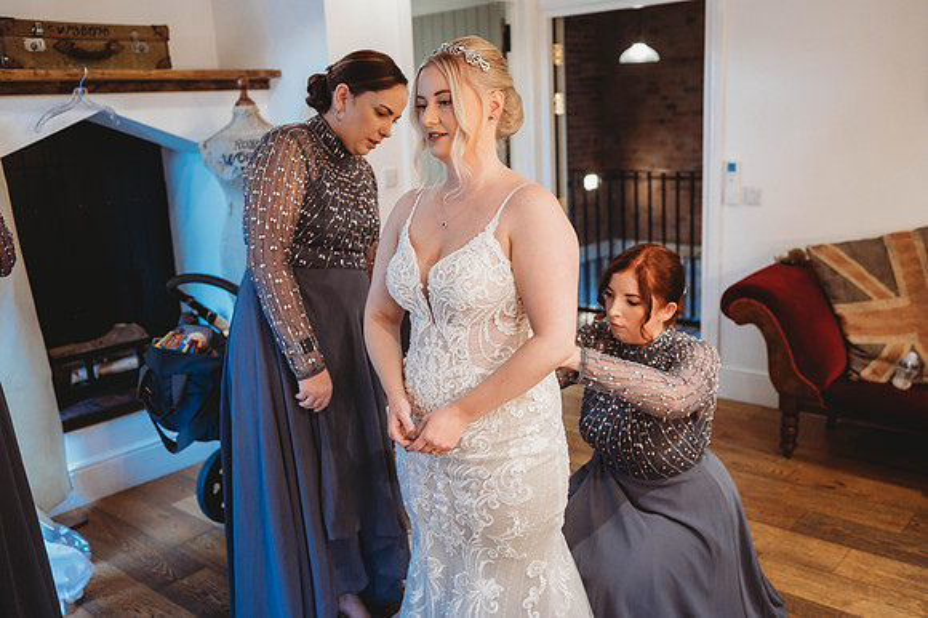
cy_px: 309
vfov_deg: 37.8
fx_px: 902
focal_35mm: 35
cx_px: 464
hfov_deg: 54.5
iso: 2500
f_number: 2.8
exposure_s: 1/160
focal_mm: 35
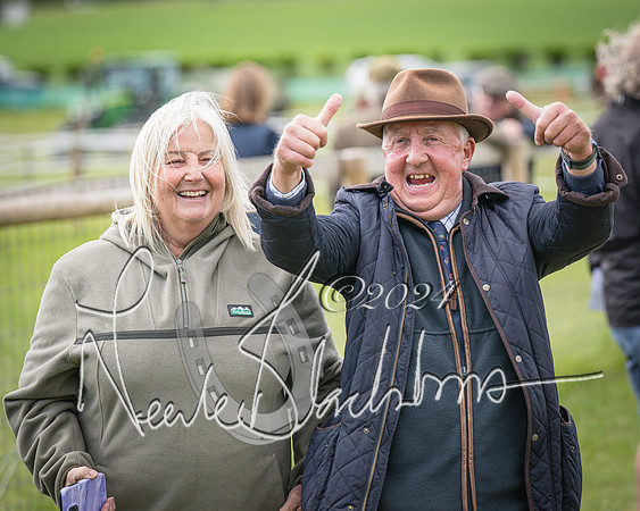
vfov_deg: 9.7
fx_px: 3003
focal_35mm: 159
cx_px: 392
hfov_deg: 12.2
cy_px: 198
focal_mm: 115
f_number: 2.8
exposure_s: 1/1600
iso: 400
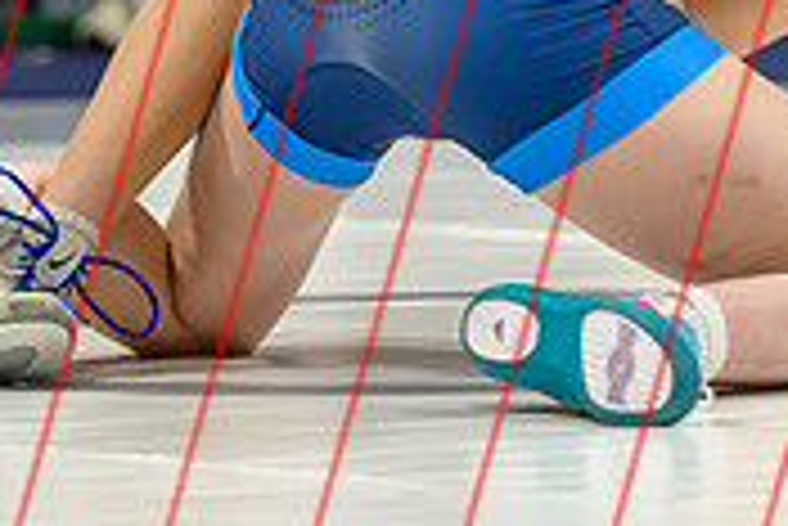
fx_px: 9332
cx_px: 618
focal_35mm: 426
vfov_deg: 3.2
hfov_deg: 4.8
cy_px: -389
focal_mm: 110
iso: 10000
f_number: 2.8
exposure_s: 1/800
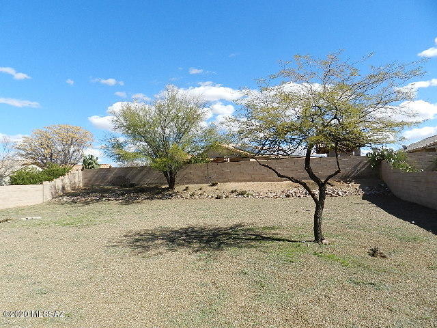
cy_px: 164
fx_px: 290
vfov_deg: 58.9
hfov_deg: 73.9
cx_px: 218
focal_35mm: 23
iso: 160
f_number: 4
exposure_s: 1/1000
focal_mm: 4
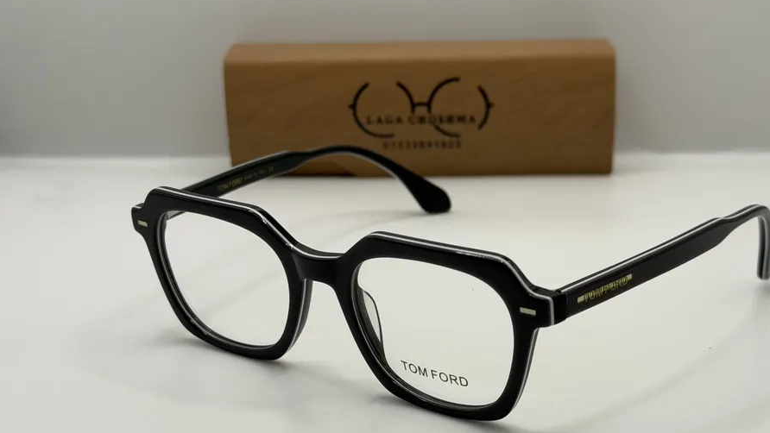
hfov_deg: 34.8
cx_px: 440
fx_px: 1225
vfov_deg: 20.1
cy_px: 215
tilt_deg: -17.5
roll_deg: +1.9
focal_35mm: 60
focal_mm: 6.76
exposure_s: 1/481
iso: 64
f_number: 1.78
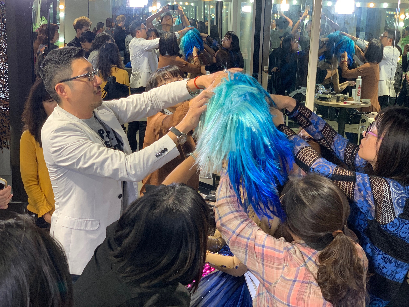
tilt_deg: -13.2
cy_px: 154
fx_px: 614
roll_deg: -1.8
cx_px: 204
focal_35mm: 52
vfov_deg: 28.0
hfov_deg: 36.8
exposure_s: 1/60
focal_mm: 6
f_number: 2.4
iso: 64
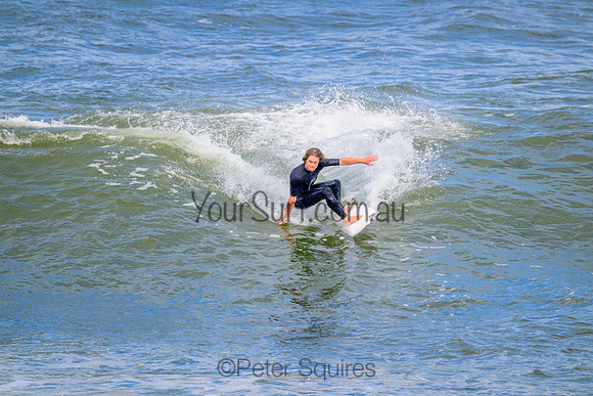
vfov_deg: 1.7
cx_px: 296
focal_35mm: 800
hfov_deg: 2.6
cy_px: 198
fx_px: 13180
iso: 900
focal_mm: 800
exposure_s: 1/2000
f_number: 11
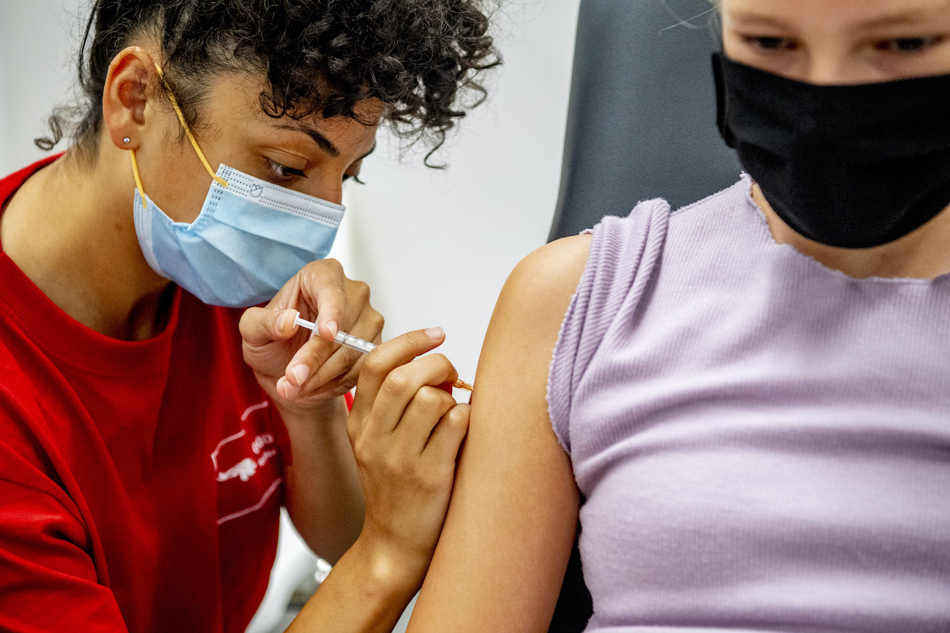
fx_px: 1847
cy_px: 316
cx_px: 475
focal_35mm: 70
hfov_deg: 28.8
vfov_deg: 19.5
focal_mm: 70
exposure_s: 1/320
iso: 5000
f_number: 4
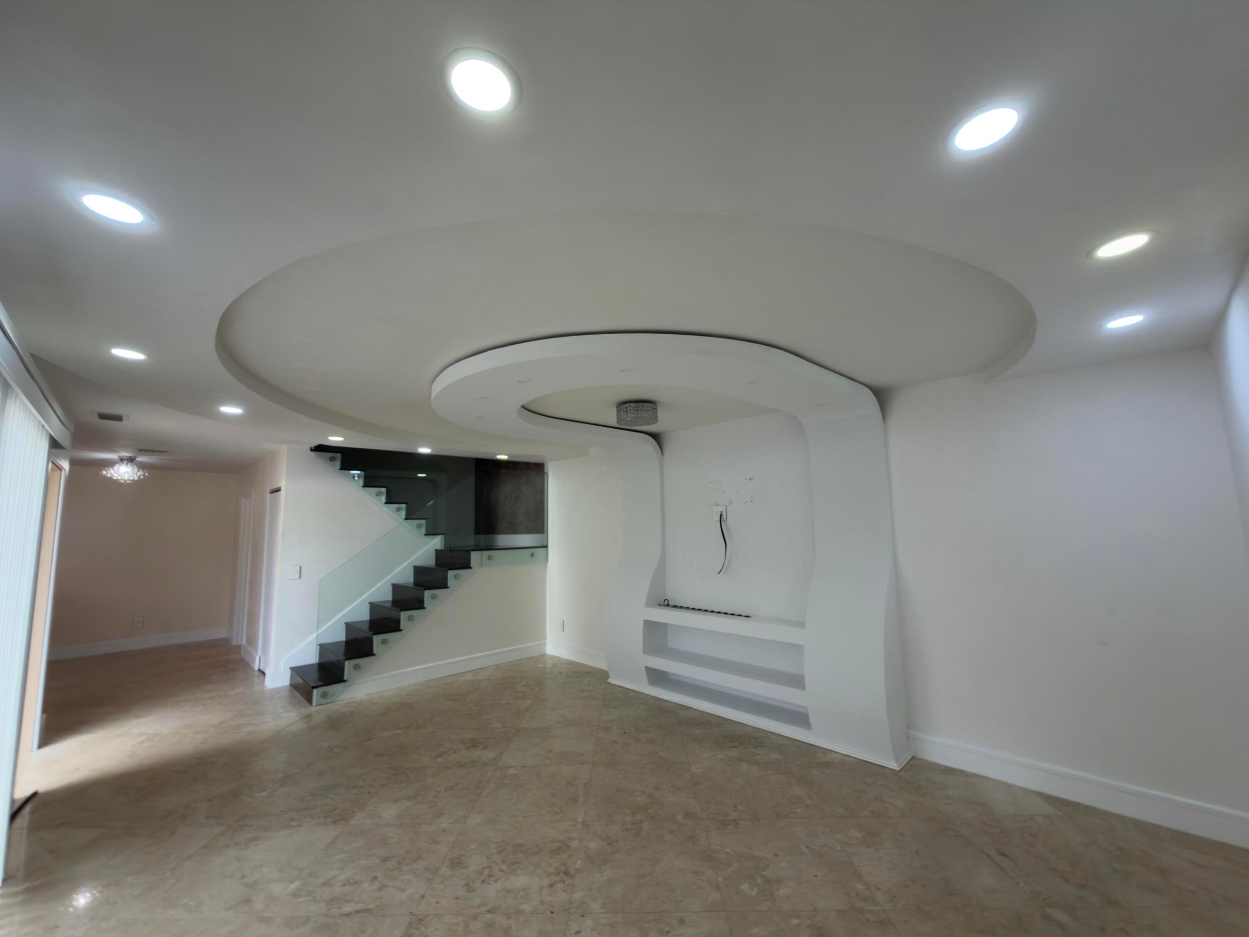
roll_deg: +1.1
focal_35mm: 14
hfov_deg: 102.1
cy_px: 468
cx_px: 624
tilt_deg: +7.3
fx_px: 505
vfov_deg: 85.7
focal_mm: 2.22
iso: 64
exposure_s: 1/60
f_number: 2.2
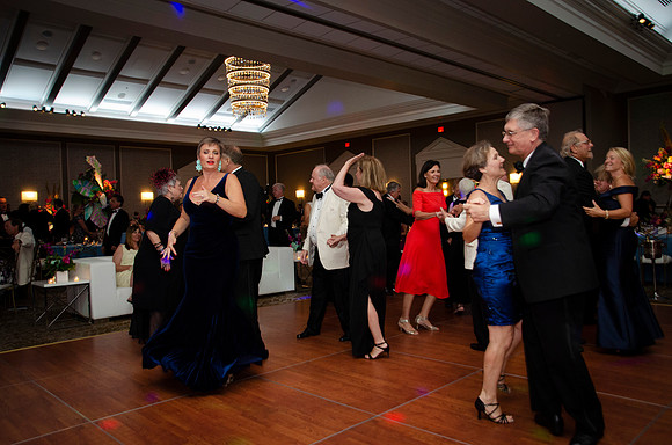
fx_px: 503
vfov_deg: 47.7
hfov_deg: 67.5
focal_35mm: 27
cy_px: 222
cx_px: 336
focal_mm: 18
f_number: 3.5
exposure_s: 1/40
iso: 1250
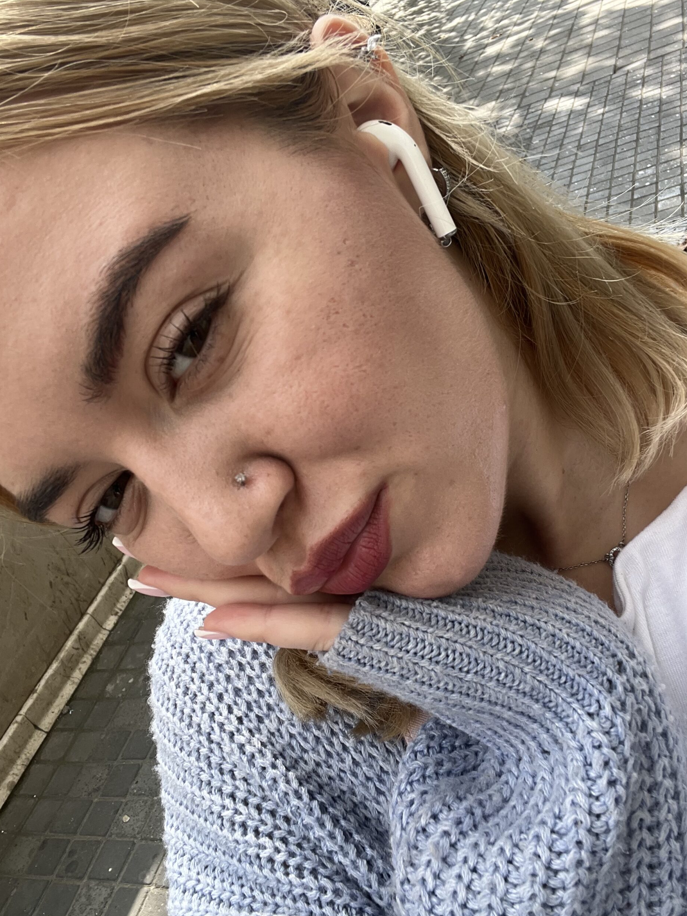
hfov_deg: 45.4
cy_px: 459
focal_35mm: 31
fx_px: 820
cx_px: 353
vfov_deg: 58.3
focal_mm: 2.71
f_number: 2.2
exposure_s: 1/200
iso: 25
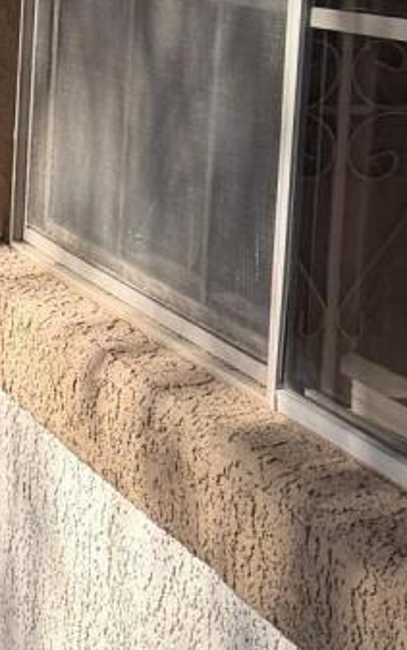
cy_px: 372
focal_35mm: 151
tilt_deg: -11.1
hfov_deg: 8.1
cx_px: -552
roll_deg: +0.4
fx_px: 2676
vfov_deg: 13.8
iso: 80
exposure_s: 1/2299
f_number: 1.78
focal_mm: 6.76
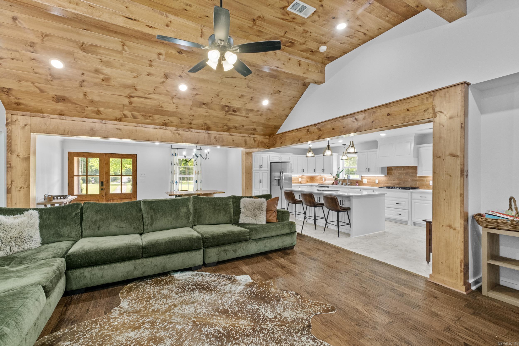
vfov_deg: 77.3
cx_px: 260
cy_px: 173
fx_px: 216
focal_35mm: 15
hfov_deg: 100.4
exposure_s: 1/1.67
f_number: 10
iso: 400
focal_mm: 10
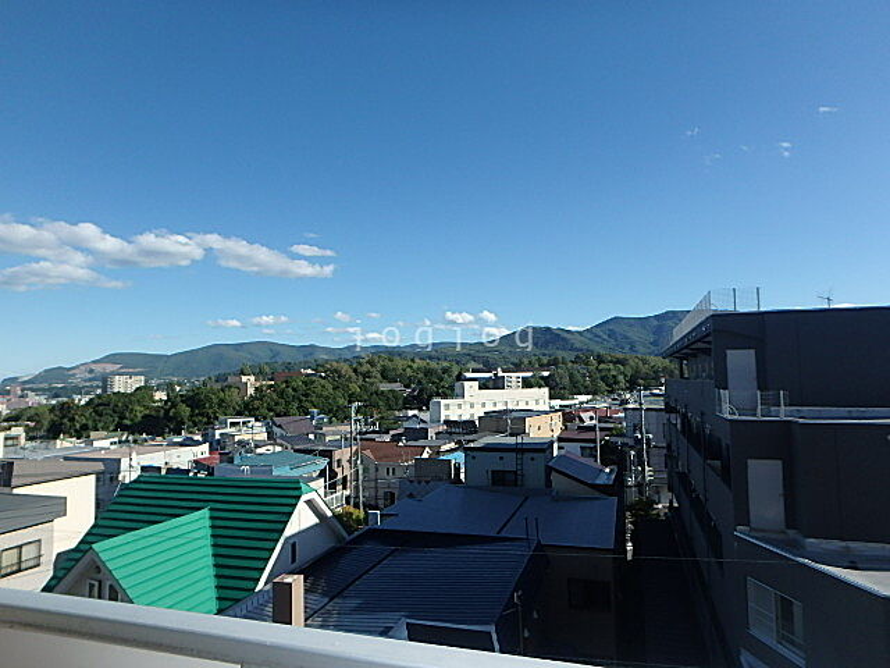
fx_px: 540
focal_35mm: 21
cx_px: 445
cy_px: 334
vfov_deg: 63.4
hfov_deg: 79.0
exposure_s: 1/1250
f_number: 3.5
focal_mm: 3.7
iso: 125
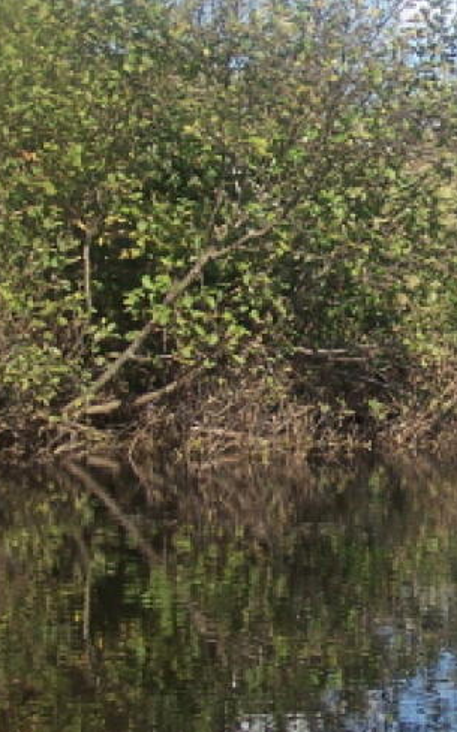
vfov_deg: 13.9
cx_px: 656
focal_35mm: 151
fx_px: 3013
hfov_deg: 8.5
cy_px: 350
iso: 80
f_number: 3
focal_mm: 8.5
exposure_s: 1/800
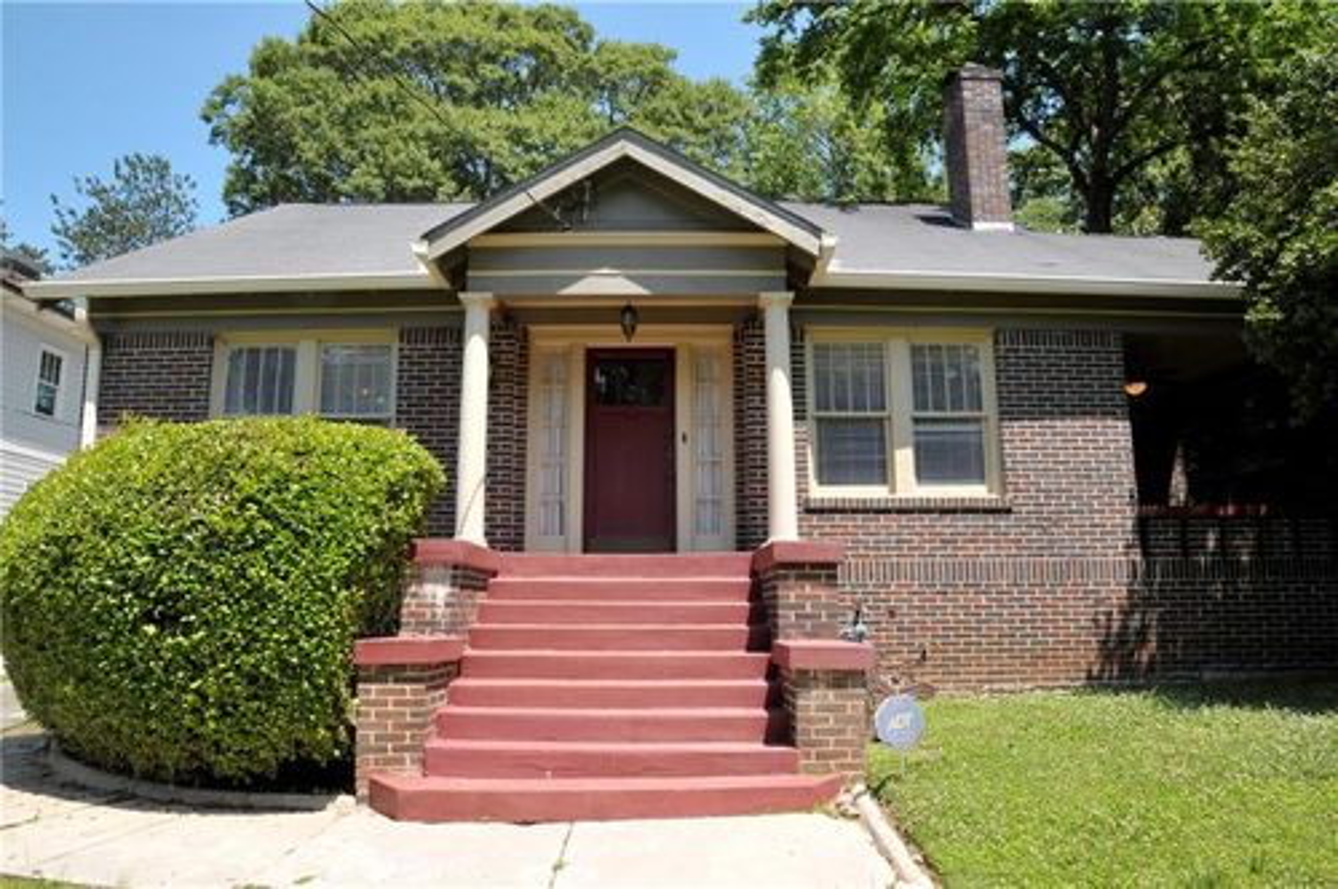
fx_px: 891
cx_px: 669
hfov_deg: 73.8
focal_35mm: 24
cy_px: 444
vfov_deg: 53.0
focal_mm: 16
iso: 400
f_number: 11
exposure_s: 1/200
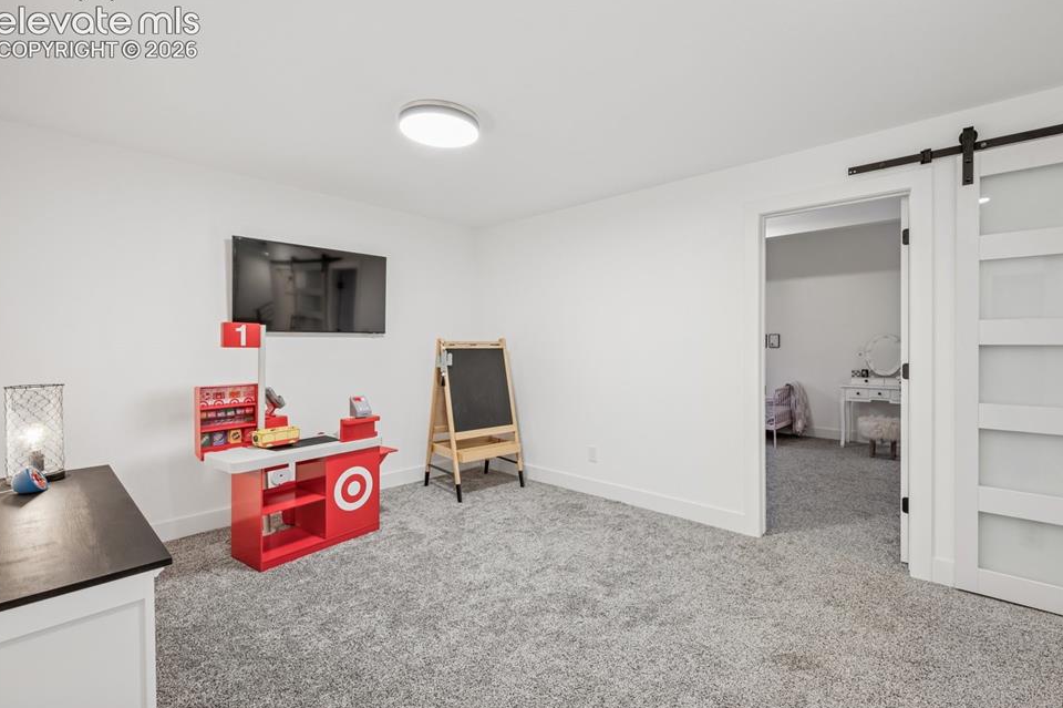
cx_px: 550
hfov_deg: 96.7
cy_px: 338
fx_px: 472
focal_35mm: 16
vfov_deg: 73.6
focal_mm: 15
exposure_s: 1.3
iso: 100
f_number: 11
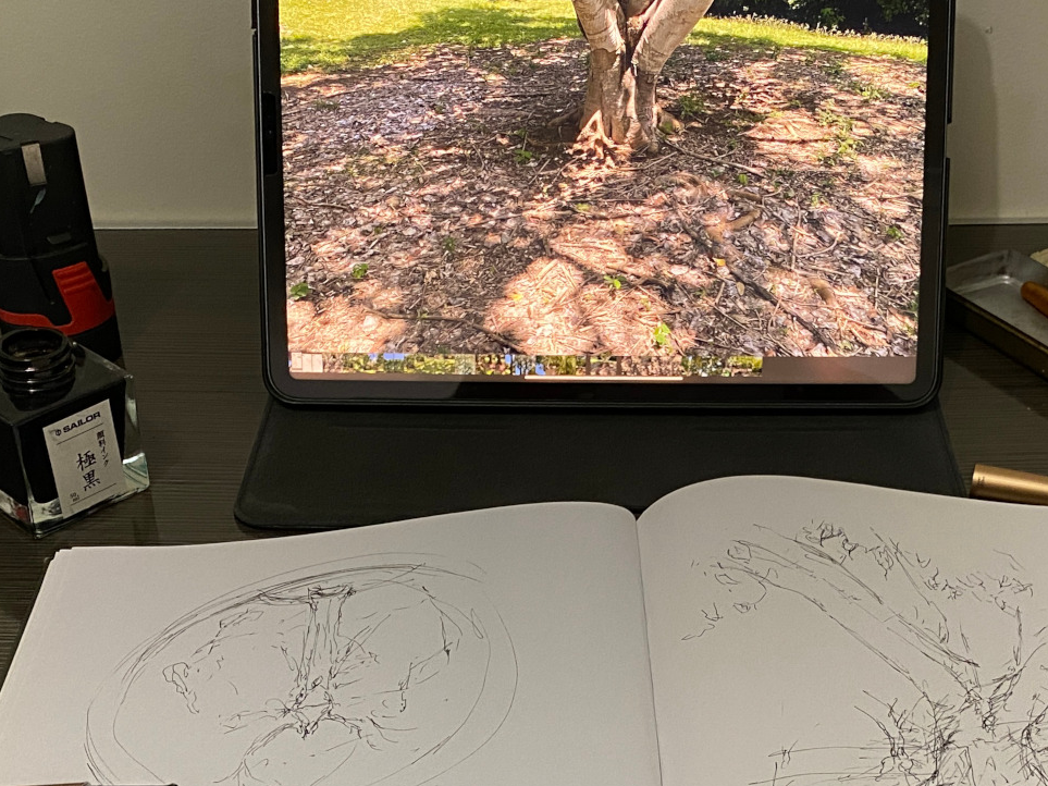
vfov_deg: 26.6
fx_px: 1635
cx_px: 616
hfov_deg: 35.5
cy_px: 607
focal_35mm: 54
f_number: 1.8
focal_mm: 4.25
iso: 320
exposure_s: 1/50
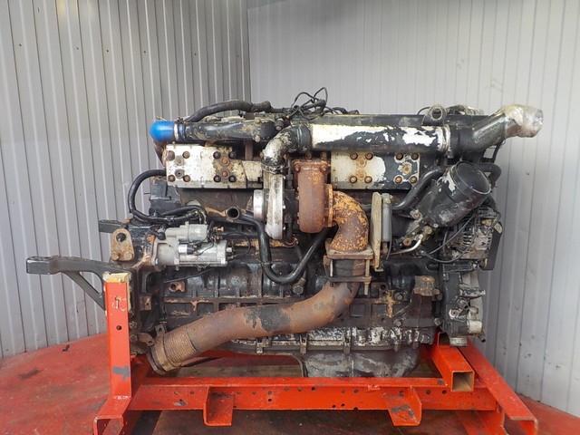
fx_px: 503
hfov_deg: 60.0
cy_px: 218
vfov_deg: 46.8
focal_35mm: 30
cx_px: 290
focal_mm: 4.1
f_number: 3.3
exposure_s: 1/50
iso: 125
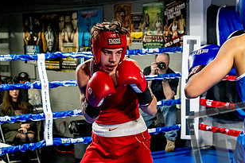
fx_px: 667
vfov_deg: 13.9
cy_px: 126
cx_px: 189
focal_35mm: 98
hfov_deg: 20.6
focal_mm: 35
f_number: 2.8
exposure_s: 1/800
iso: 5000
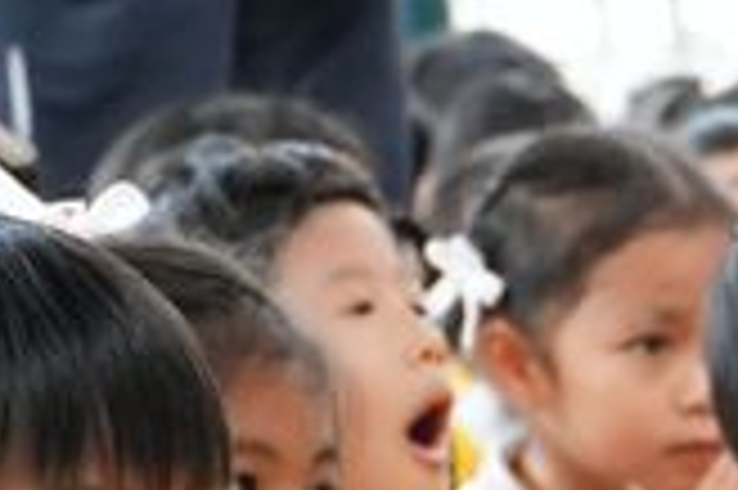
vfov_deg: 2.4
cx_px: 1132
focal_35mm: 577
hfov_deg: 3.6
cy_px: 962
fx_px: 11816
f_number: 5
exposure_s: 1/160
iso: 1600
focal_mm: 56
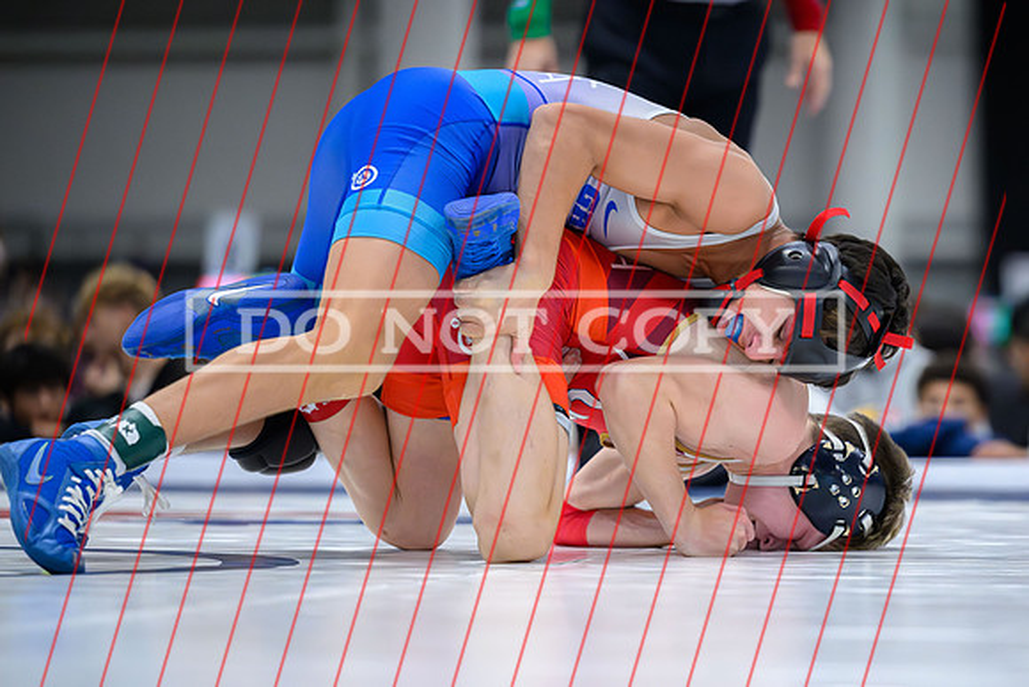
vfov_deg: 7.0
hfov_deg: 10.4
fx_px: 5627
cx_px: 665
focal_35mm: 197
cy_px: 394
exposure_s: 1/800
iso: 11400
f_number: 2.8
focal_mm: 145
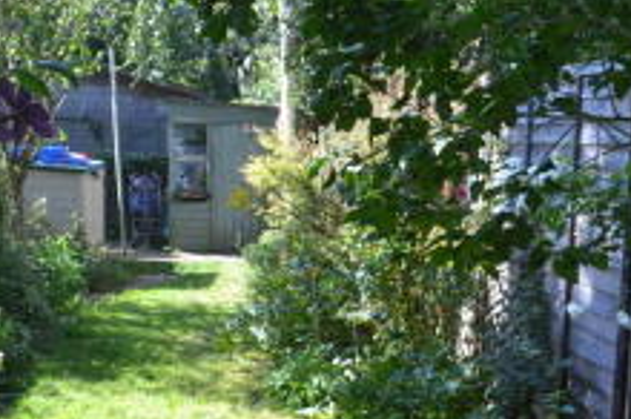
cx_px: 155
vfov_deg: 20.8
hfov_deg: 30.5
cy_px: 263
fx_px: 1138
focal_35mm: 65
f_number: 5.6
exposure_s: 1/125
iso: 220
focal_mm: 20
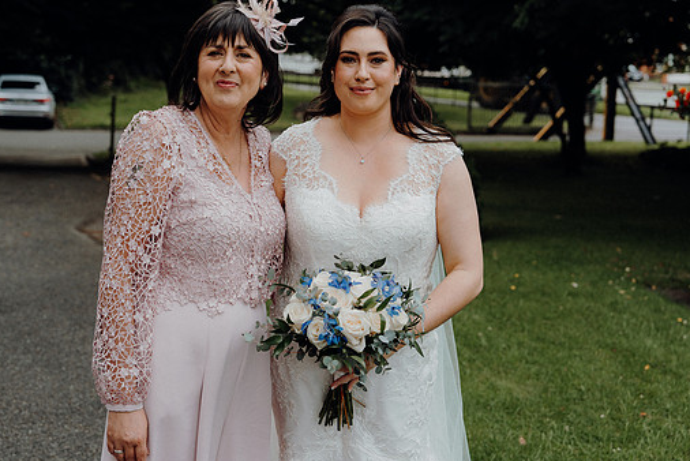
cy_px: 209
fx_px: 1055
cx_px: 314
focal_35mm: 55
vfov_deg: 24.6
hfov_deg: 36.2
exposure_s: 1/200
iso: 320
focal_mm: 48
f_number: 3.5
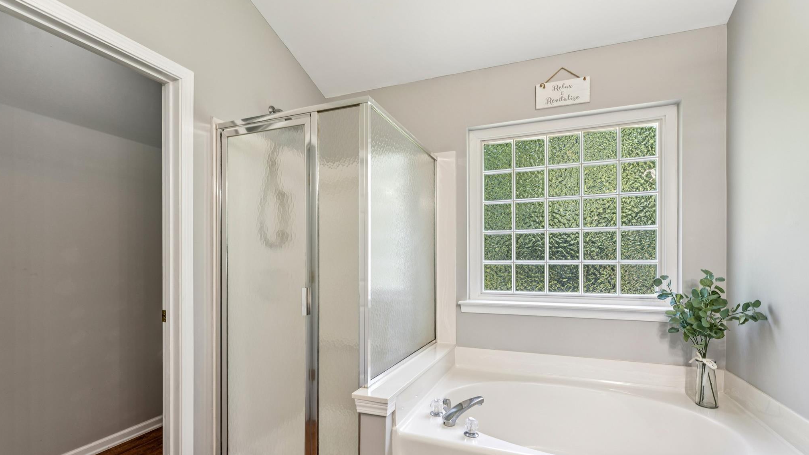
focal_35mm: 17
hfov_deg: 94.9
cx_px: 406
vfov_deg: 62.5
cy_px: 270
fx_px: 372
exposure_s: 1/8
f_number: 9
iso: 100
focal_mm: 16.3
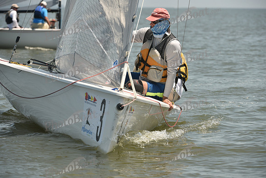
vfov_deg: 5.7
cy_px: 89
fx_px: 1774
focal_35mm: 240
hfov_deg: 8.6
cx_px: 133
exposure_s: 1/1250
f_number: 6.3
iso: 320
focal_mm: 240
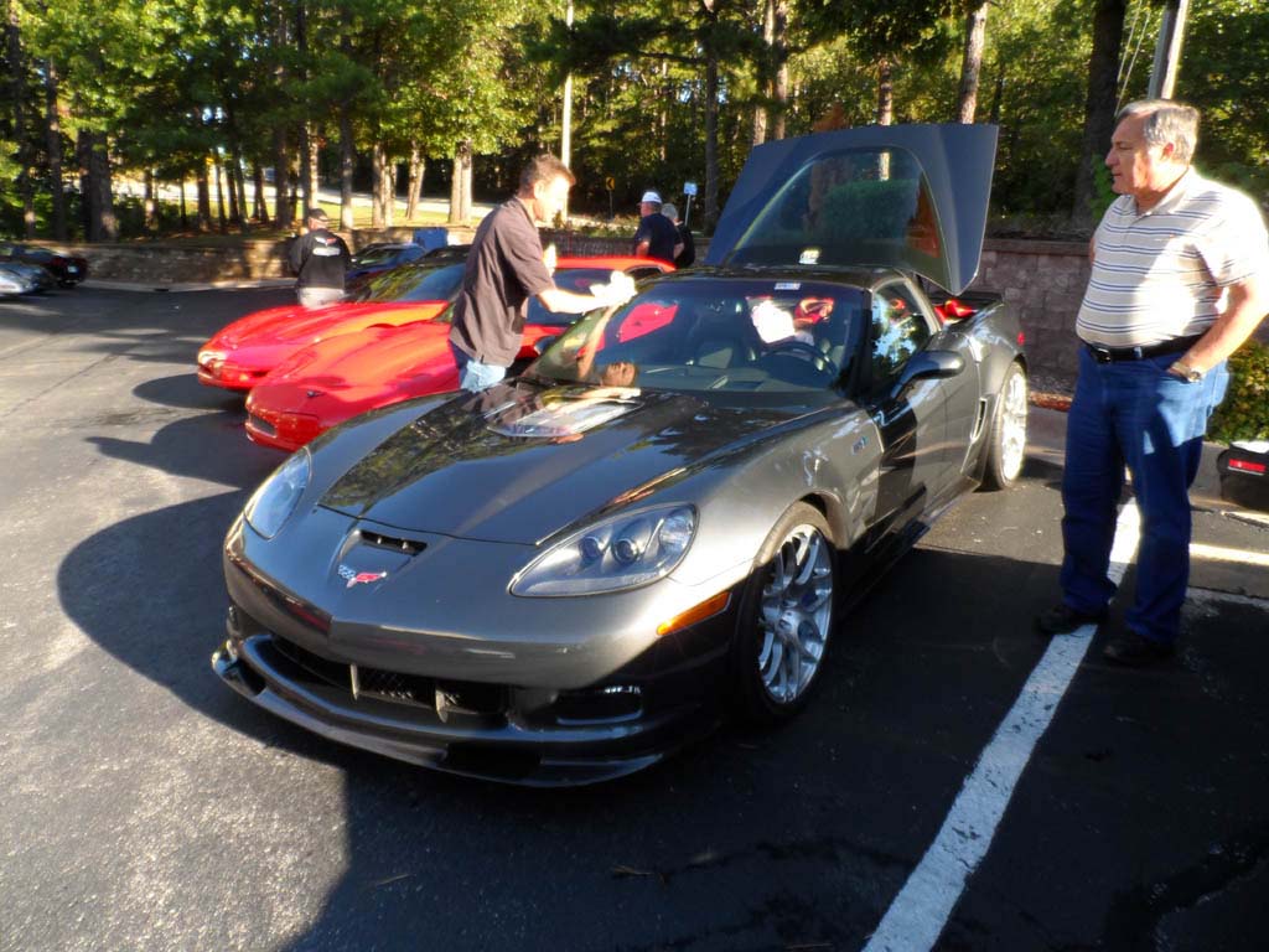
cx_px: 634
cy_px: 476
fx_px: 880
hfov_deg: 71.6
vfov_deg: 56.8
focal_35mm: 24
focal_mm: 4
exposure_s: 1/180
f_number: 3.2
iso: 80
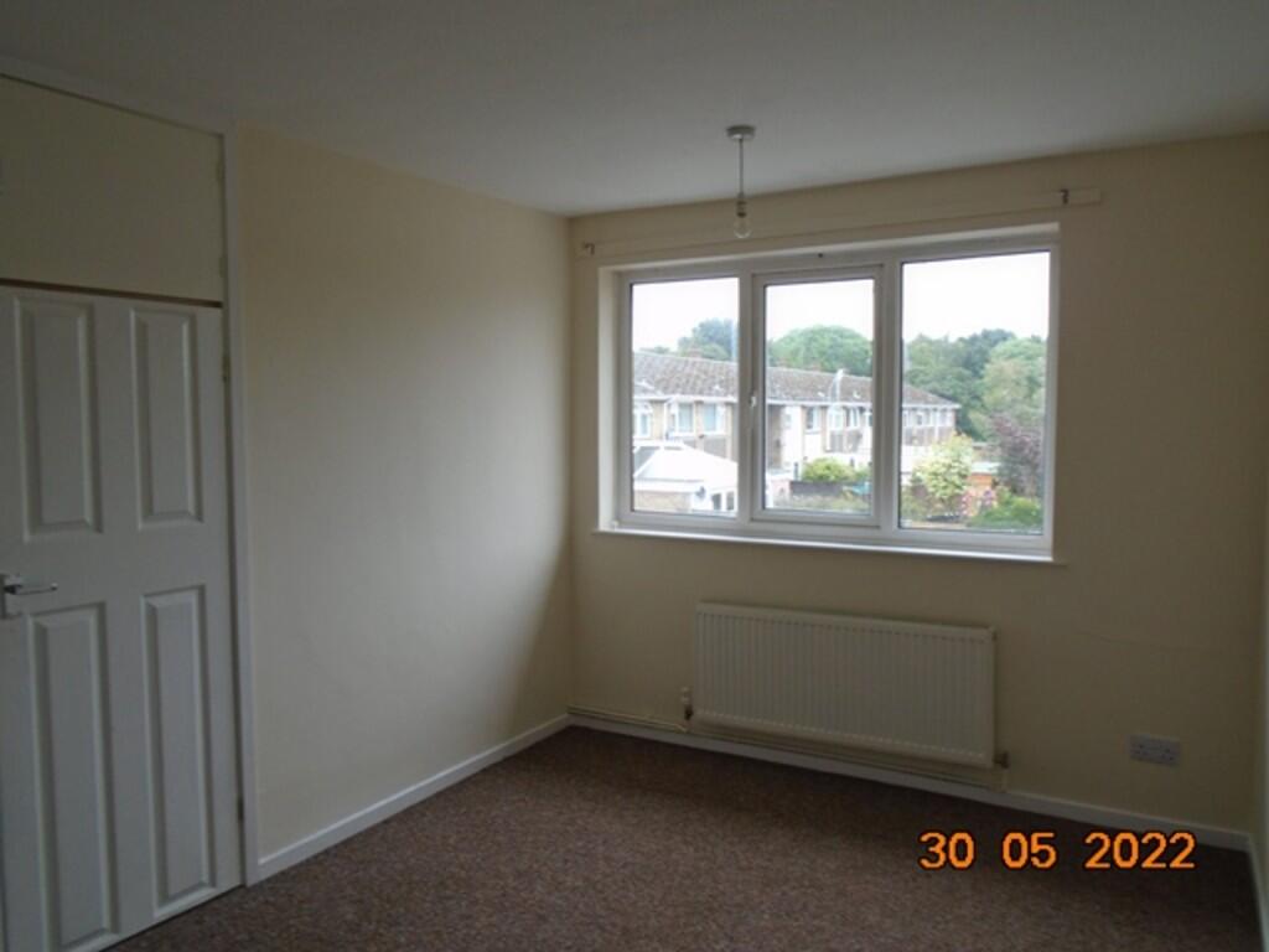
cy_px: 476
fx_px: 953
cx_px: 634
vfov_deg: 53.1
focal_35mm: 26
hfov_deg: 67.3
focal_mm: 4.6
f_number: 3.2
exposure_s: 1/80
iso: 100
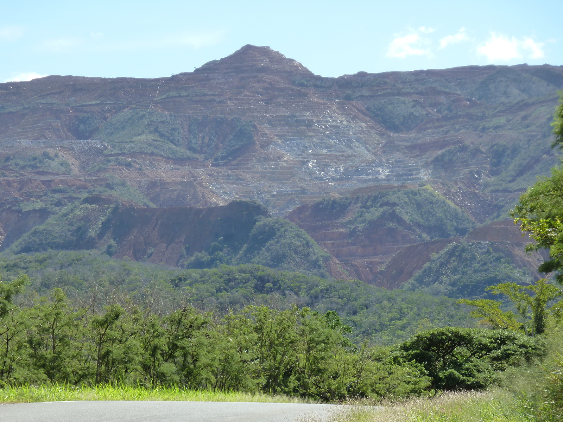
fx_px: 2391
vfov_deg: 10.1
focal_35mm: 147
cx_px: 282
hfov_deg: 13.4
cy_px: 211
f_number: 4.5
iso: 125
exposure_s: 1/320
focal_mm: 24.1
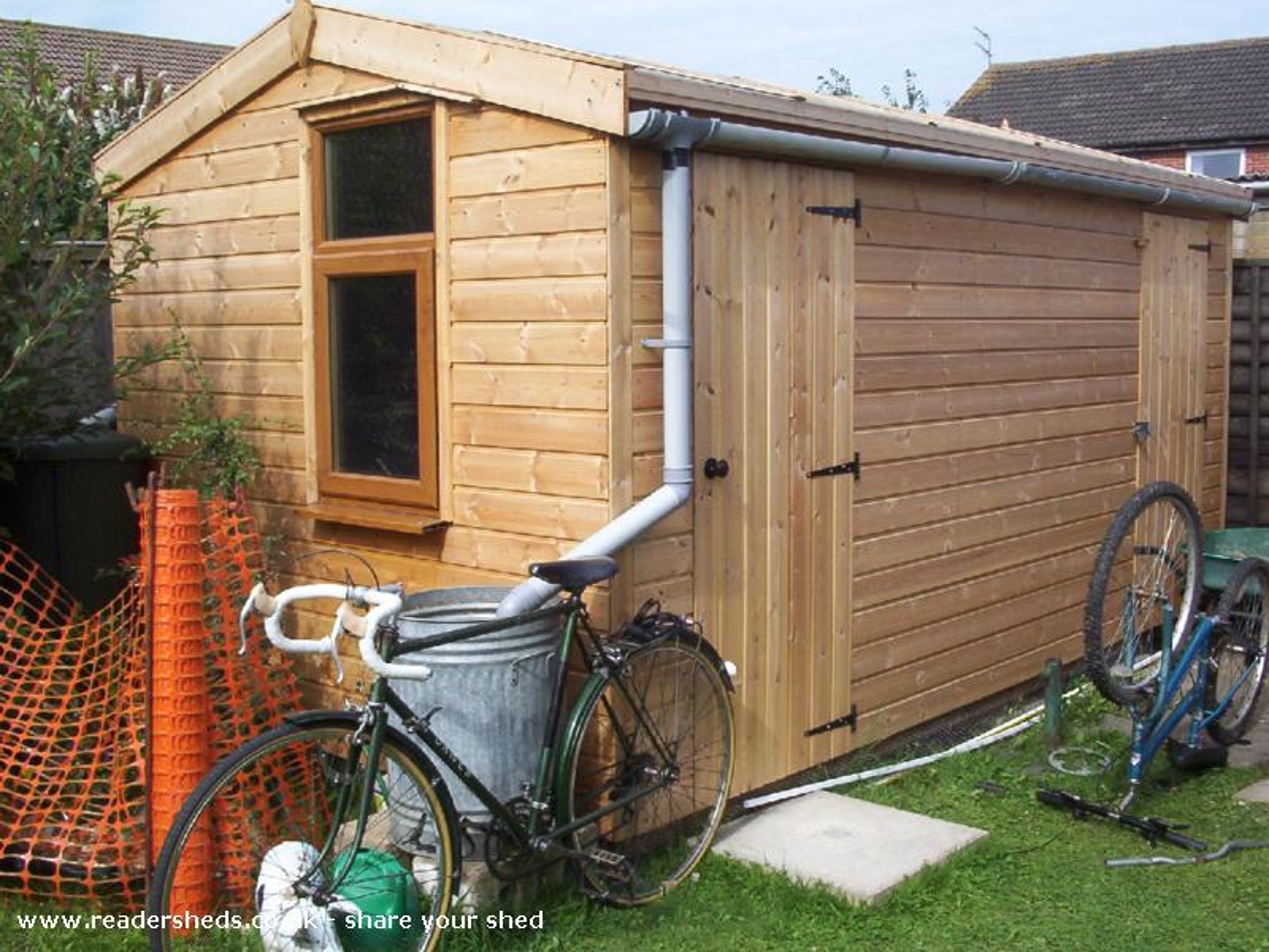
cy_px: 476
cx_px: 634
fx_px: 1430
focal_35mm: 39
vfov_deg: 36.8
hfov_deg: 47.9
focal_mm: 6
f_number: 4.5
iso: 100
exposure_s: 1/472
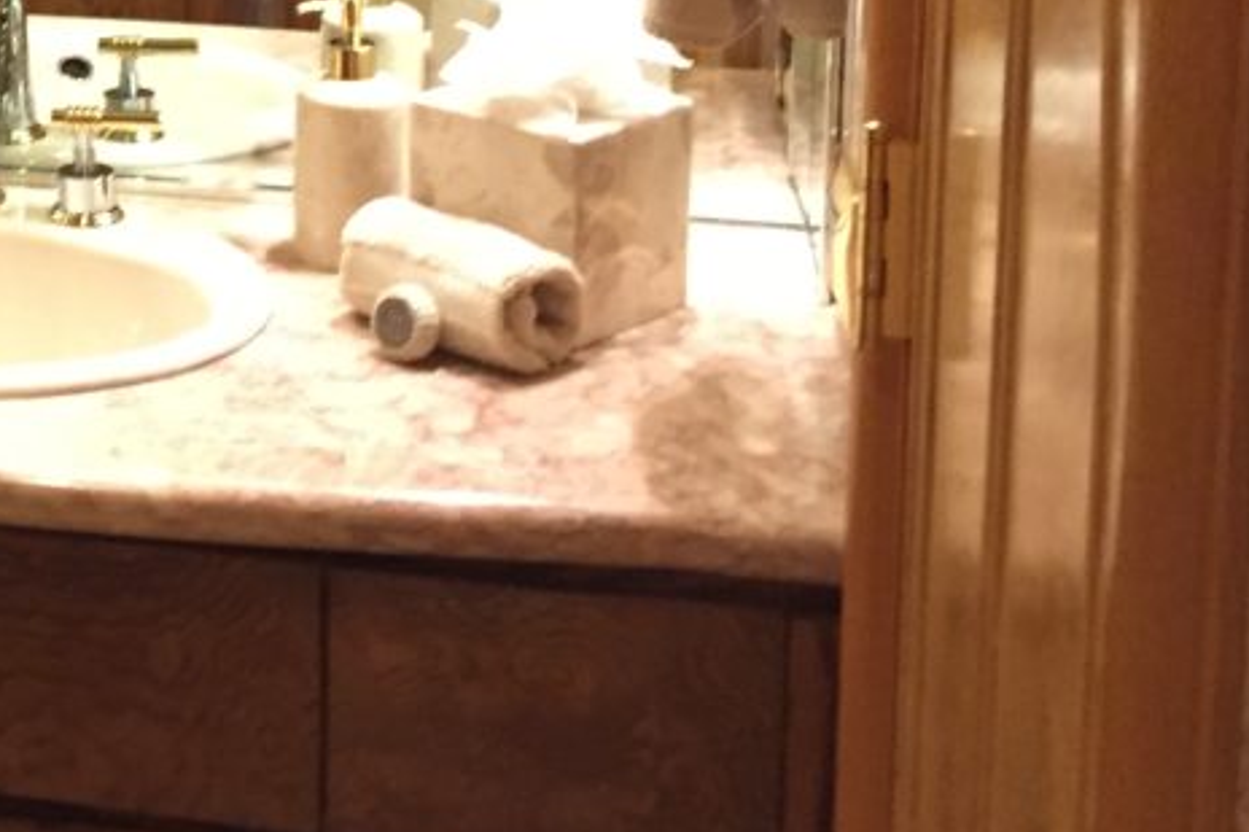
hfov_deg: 23.9
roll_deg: +1.7
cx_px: -207
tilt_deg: -8.3
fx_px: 2705
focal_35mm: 78
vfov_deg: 16.5
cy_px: -258
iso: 250
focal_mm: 4.15
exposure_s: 1/15
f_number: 2.2
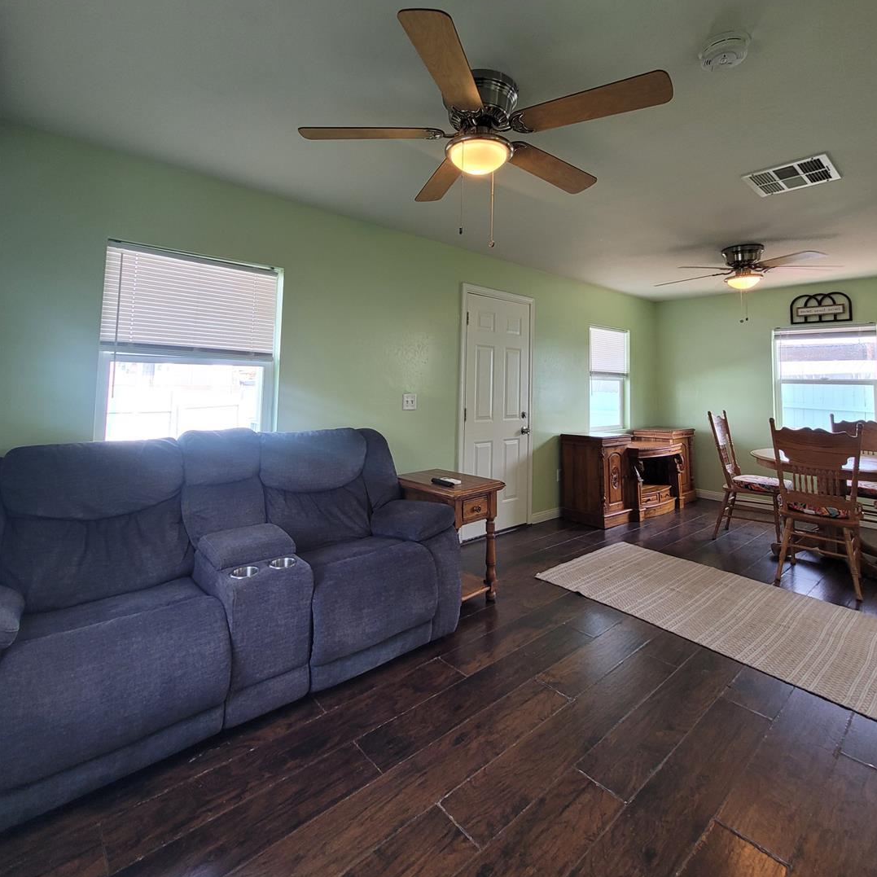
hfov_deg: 87.4
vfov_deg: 86.5
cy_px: 357
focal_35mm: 16
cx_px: 456
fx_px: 459
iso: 100
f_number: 2.2
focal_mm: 1.74
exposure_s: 1/60
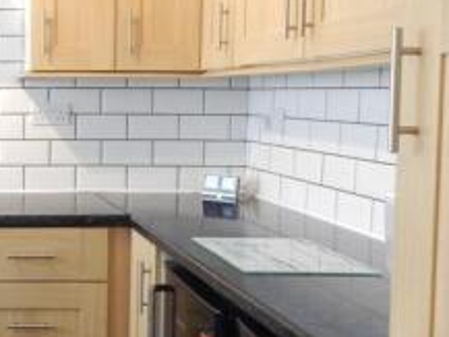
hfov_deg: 29.7
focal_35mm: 59
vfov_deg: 24.8
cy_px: 146
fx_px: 766
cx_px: -35
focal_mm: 4
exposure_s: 1/25
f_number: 3
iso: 400
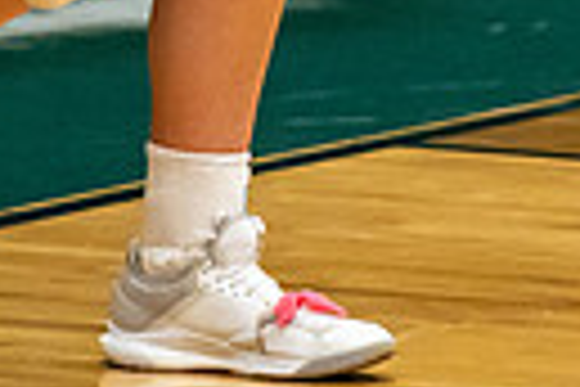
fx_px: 15256
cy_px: -702
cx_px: -5
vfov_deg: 1.4
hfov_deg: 2.2
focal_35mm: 947
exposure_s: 1/1250
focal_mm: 154
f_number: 2.8
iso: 3200
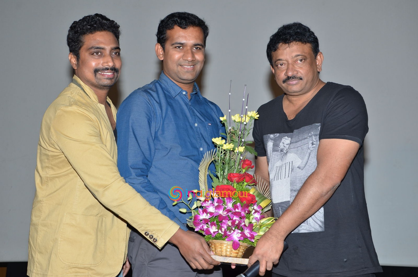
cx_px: 209
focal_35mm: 60
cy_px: 138
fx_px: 695
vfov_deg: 22.5
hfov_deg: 33.5
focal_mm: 40
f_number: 6.3
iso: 320
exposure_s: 1/125
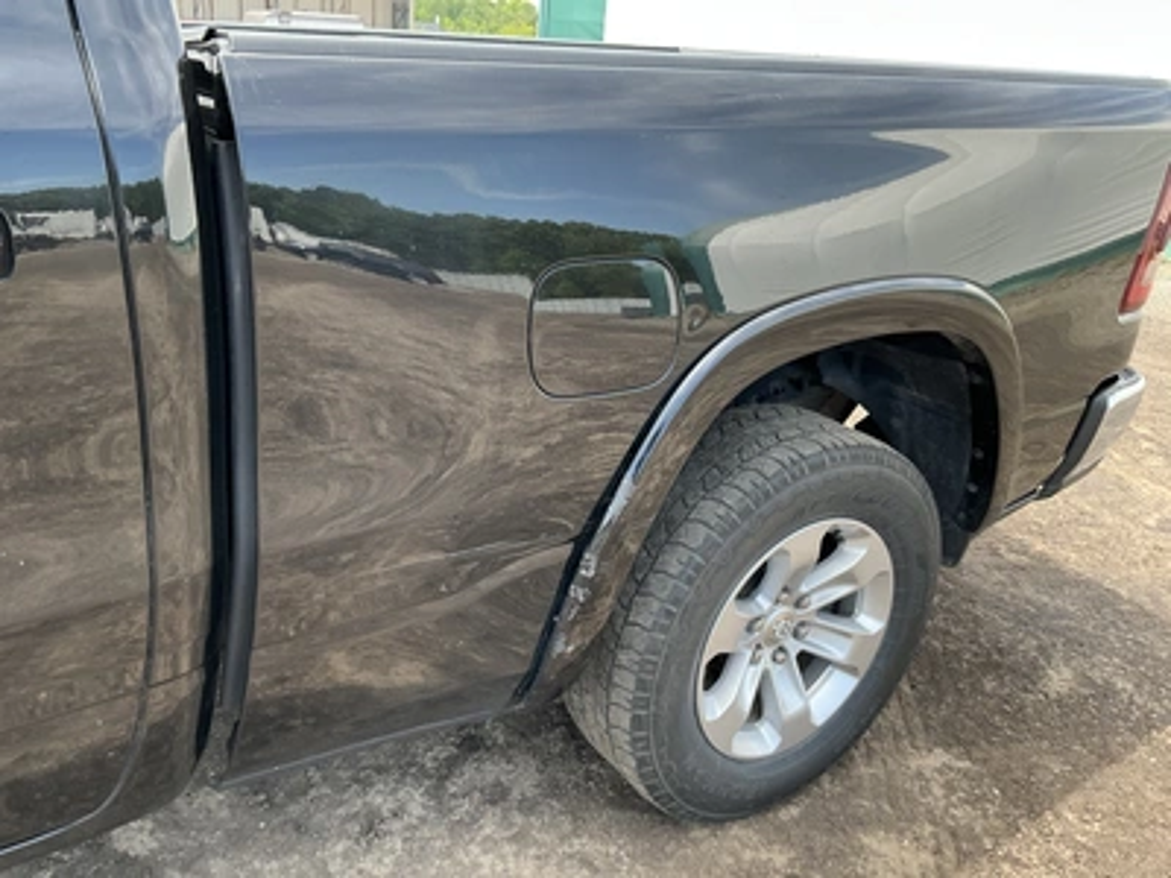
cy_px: 439
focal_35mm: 28
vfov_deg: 49.7
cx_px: 586
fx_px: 947
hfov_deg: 63.4
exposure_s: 1/122
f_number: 1.8
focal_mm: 3
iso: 20
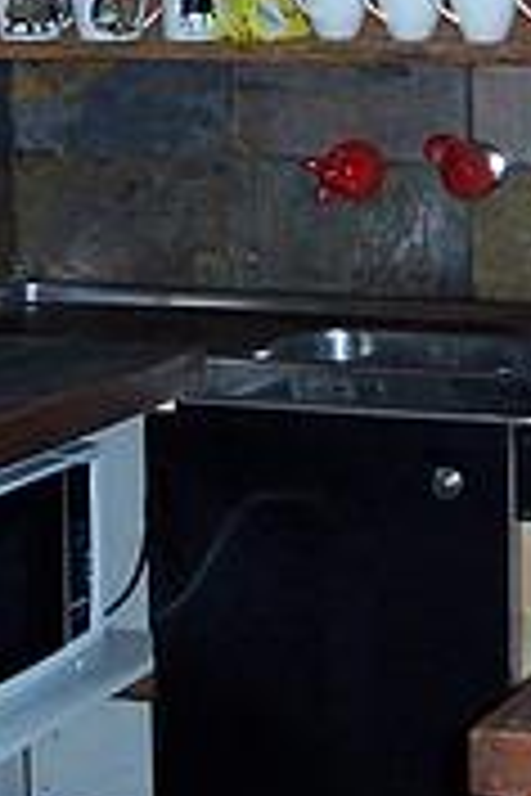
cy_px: 146
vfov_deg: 15.5
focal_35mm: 131
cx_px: 234
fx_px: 2898
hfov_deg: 10.5
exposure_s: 1/60
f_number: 3
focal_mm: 6
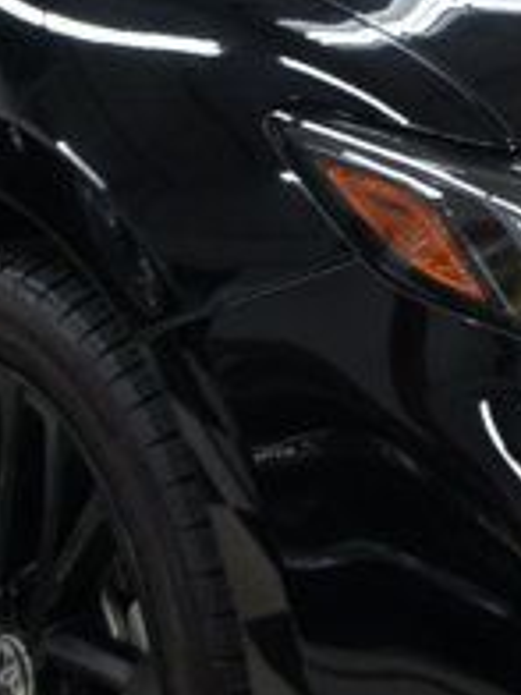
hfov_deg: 9.7
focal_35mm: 151
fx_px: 3030
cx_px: 564
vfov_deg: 13.0
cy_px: 121
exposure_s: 1/30
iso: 250
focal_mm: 20
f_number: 4
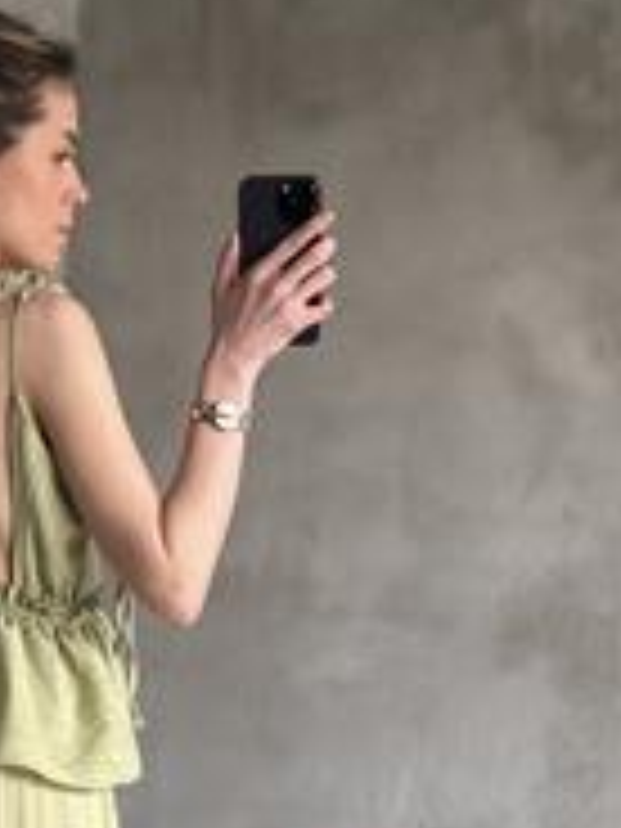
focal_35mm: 111
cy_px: 850
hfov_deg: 13.1
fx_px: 2655
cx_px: -86
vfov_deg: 17.3
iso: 250
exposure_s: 1/60
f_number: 1.78
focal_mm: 6.86
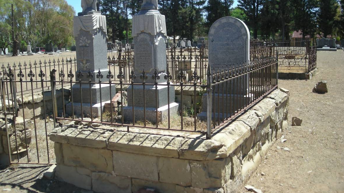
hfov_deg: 51.6
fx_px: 356
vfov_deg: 30.4
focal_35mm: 39
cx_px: 174
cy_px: 84
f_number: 5.7
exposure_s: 1/130
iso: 50
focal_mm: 5.7
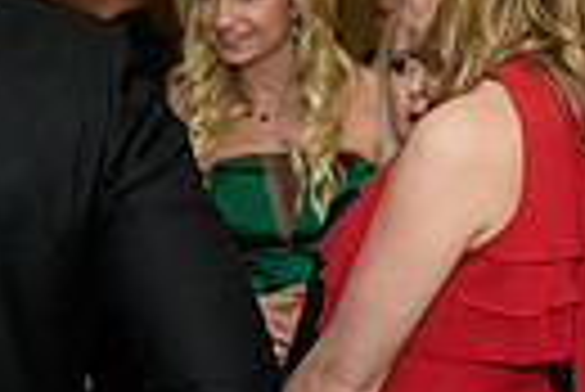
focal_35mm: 143
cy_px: 201
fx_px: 2326
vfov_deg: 9.6
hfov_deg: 13.2
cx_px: 981
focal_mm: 32
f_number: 3.2
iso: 1600
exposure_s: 1/125
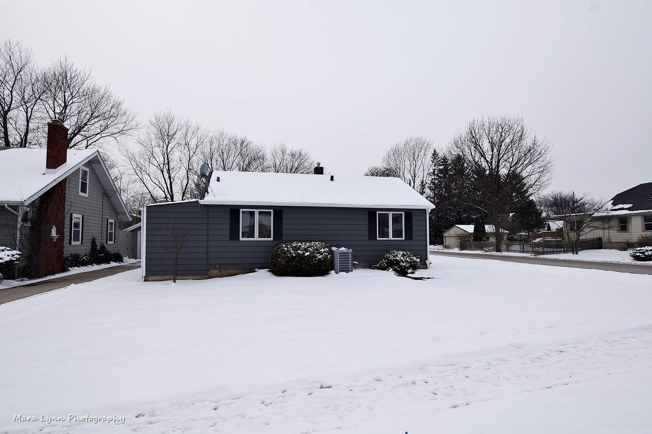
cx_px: 326
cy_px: 217
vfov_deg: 67.4
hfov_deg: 90.0
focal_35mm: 18
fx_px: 326
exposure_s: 1/200
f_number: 8
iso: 100
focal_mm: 12
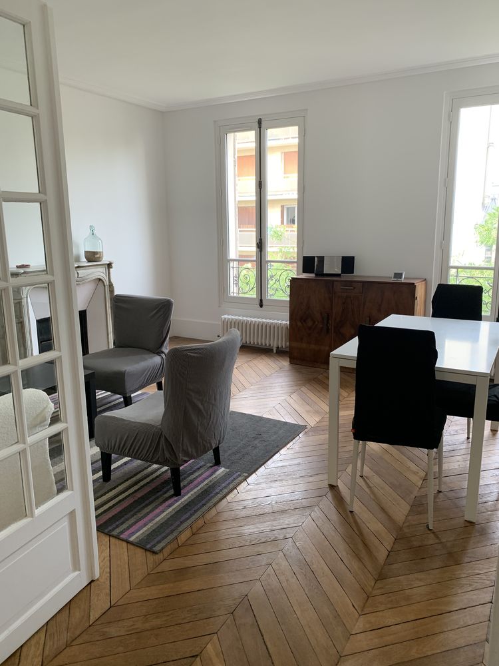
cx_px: 250
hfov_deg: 53.1
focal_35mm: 26
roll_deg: +1.6
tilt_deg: -10.8
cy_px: 333
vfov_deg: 67.3
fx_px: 500
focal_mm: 4.25
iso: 100
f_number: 1.8
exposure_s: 1/113
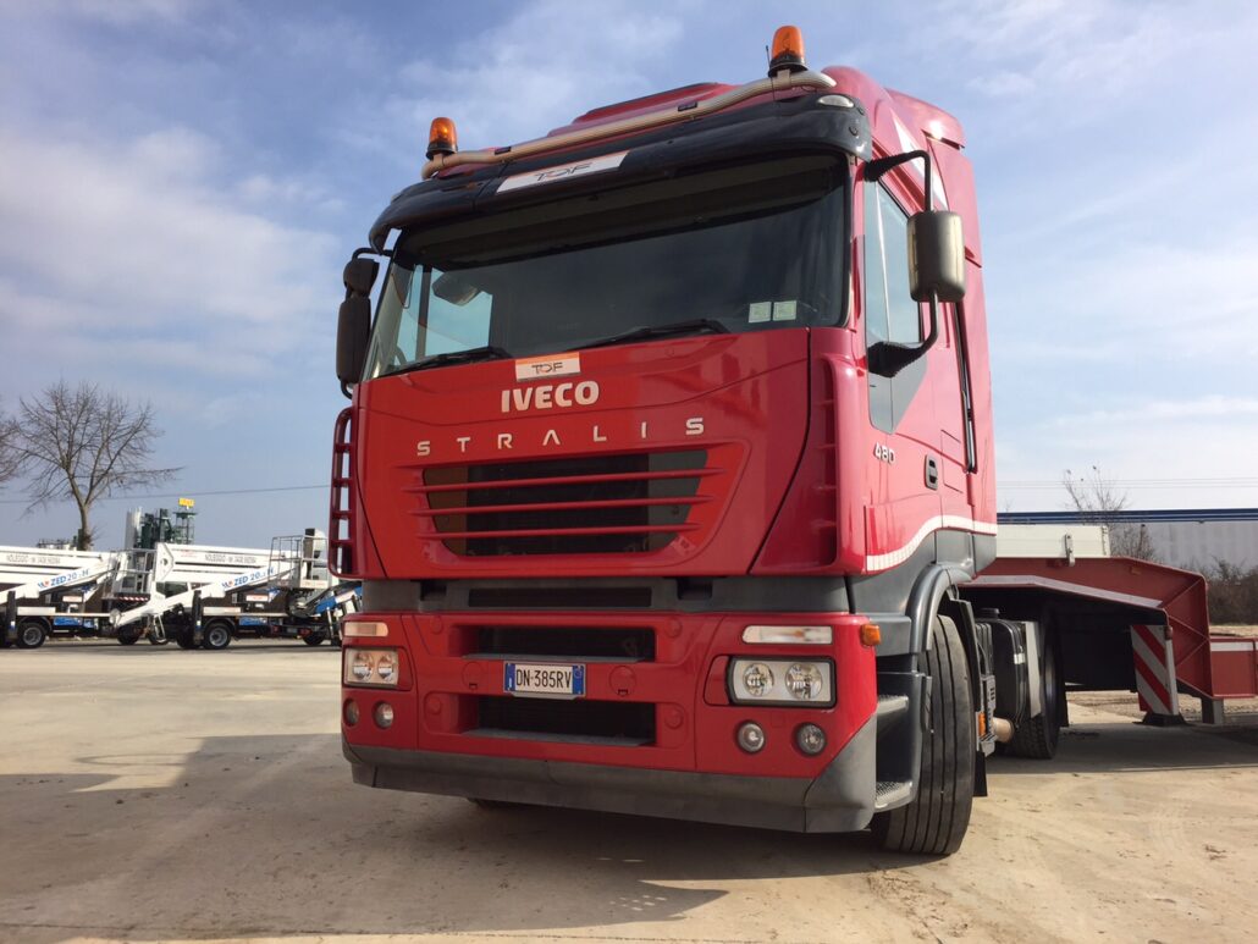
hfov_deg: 61.6
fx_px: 1054
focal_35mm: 29
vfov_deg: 48.2
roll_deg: +0.0
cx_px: 629
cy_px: 472
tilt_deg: +9.5
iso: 32
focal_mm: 4.15
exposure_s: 1/1721
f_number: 2.2
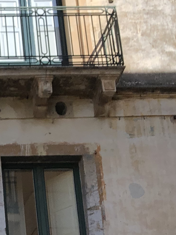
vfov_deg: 16.6
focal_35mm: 115
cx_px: -110
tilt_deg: +20.6
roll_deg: +1.6
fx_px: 780
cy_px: 263
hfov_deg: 12.1
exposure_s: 1/2525
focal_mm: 4
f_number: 1.8
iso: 25
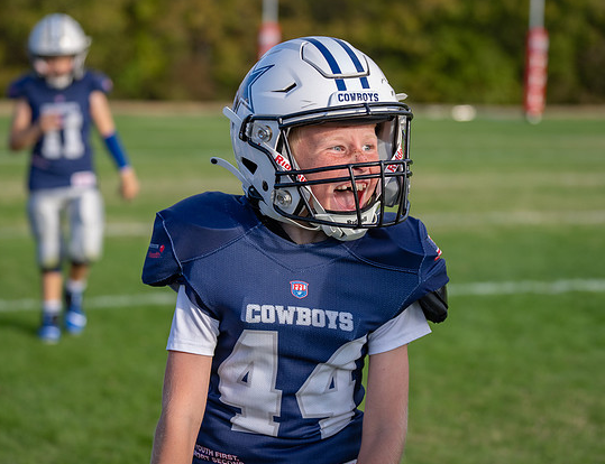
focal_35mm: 101
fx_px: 1781
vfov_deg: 14.9
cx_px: 304
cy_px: 225
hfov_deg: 19.3
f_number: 2.8
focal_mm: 70
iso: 160
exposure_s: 1/1250
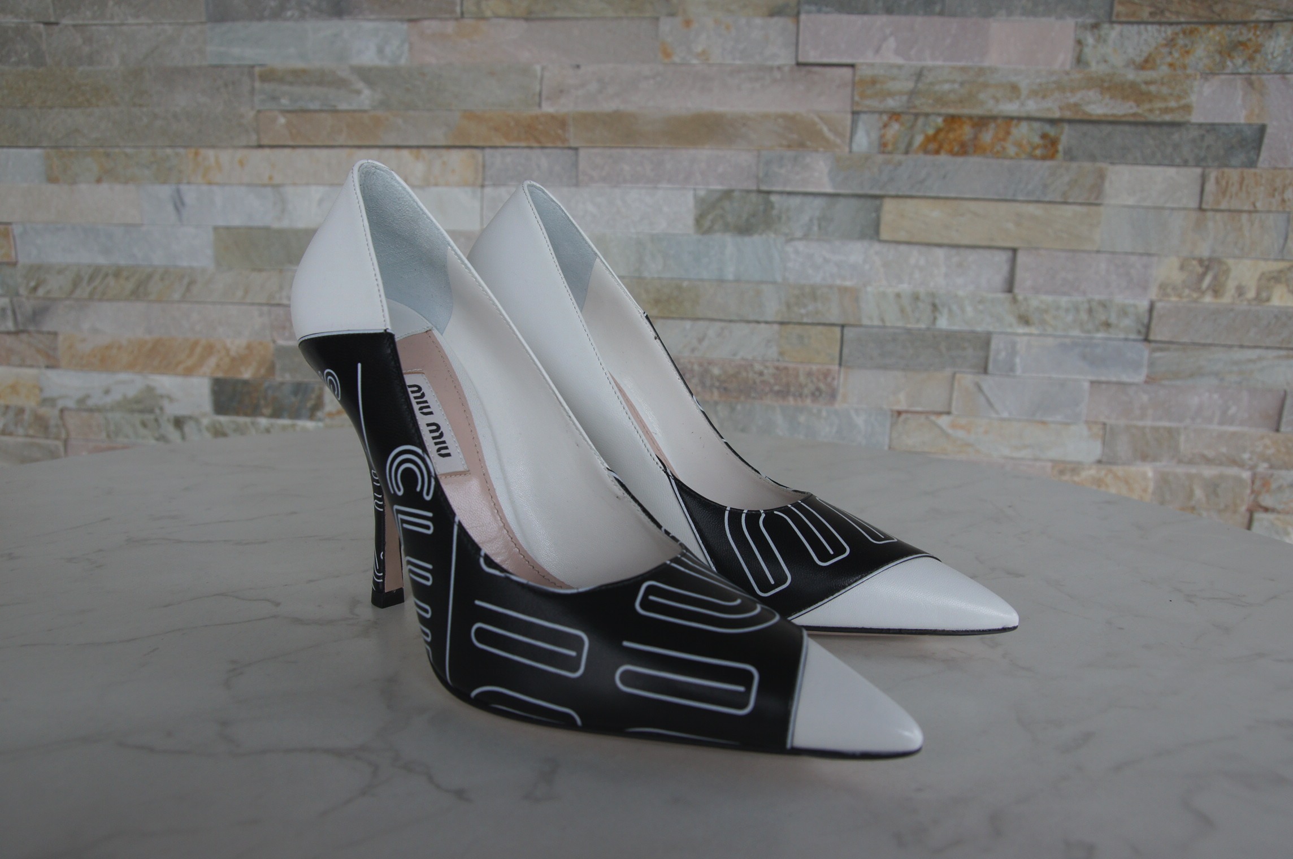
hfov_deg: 70.5
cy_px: 430
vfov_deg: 50.3
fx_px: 915
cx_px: 646
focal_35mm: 26
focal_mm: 17
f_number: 5.6
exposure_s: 1/60
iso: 200
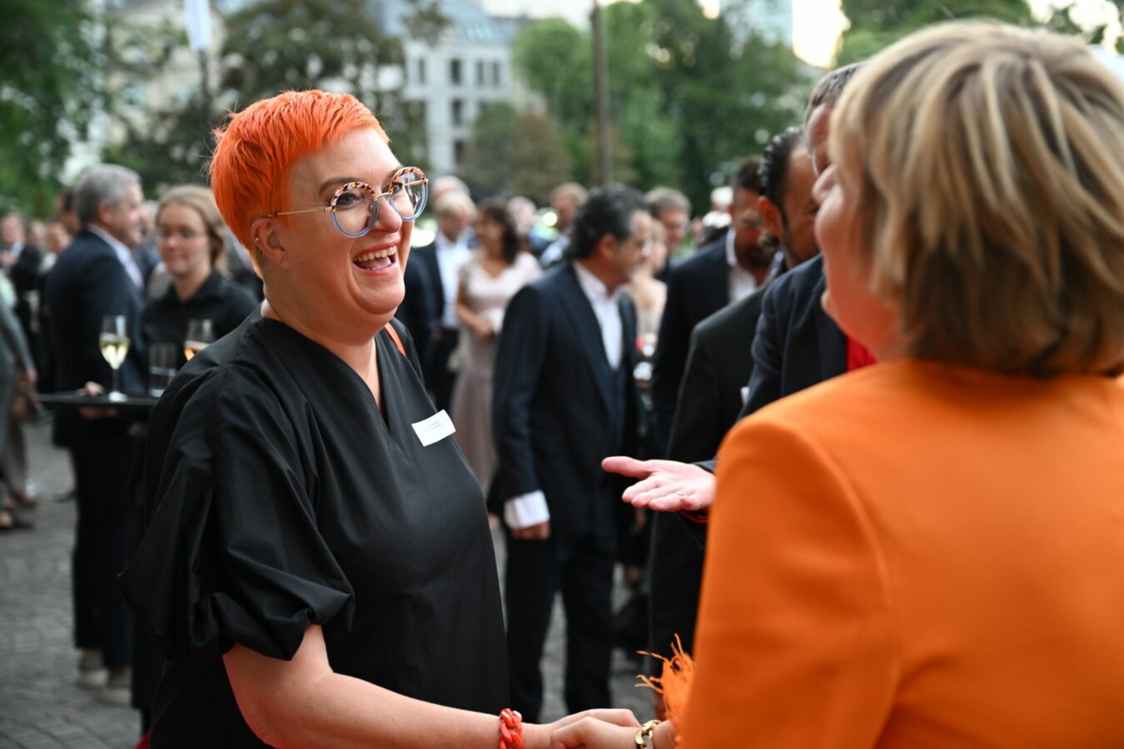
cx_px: 562
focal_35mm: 49
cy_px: 374
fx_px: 1530
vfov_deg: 27.5
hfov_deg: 40.3
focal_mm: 49
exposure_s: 1/250
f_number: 3.2
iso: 1250
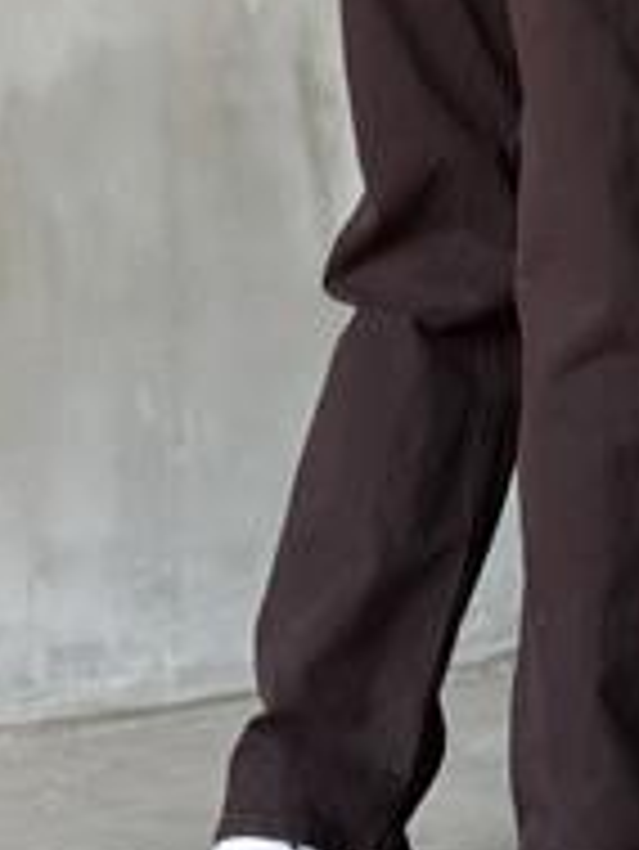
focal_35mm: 108
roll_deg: -0.2
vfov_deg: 18.0
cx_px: 495
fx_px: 2655
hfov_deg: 13.7
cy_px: 108
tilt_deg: +3.0
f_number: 1.78
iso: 400
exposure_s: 1/52
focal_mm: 6.86
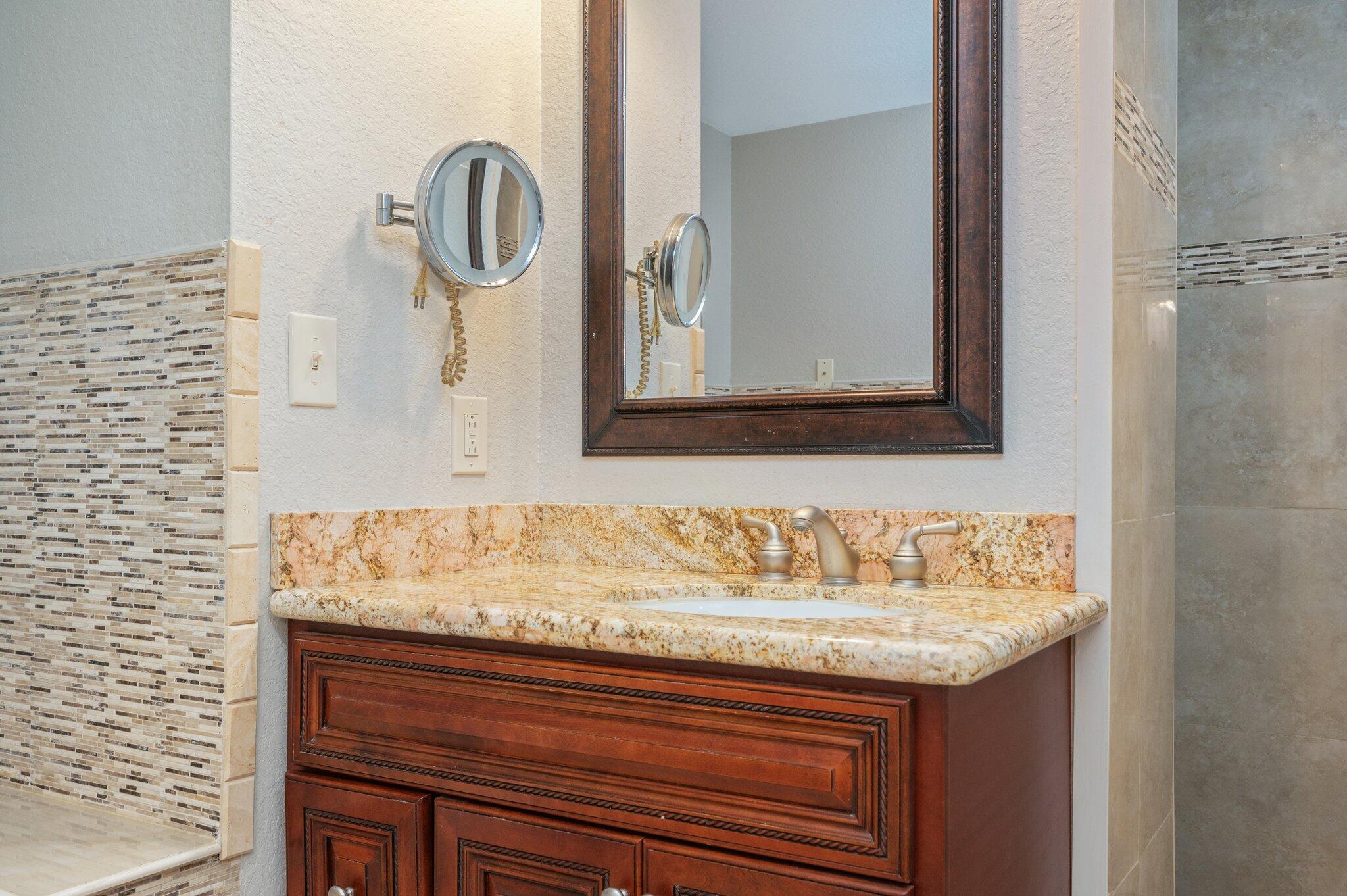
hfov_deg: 62.0
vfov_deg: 43.5
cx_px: 674
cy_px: 448
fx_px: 1122
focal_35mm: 30
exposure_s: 1/40
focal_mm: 30
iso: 400
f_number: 9
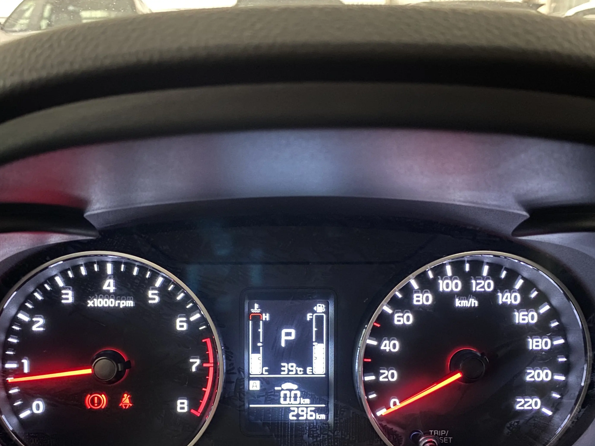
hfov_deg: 48.9
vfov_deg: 37.0
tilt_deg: -23.1
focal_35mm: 38
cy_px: 325
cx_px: 259
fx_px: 653
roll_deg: -0.2
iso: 500
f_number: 1.8
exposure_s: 1/12
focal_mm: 4.25
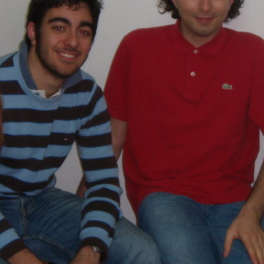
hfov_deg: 20.6
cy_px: 101
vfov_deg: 20.6
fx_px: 725
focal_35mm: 84
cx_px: 161
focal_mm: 6.4
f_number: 3.5
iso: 64
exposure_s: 1/60.2
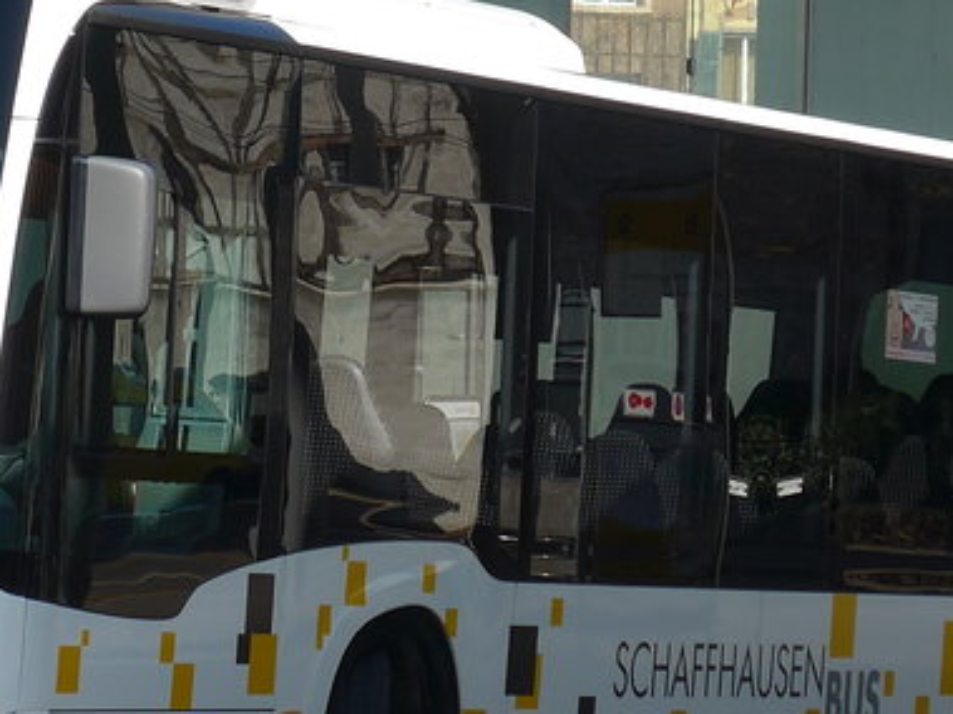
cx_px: 277
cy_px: 178
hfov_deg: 6.9
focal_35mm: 285
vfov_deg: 5.2
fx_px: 7844
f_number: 4.6
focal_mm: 18
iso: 80
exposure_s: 1/500
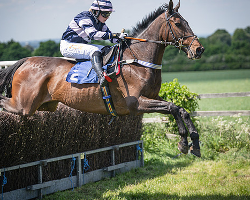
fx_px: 998
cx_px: 106
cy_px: 81
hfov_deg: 14.3
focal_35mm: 135
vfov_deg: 11.4
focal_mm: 84
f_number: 2.8
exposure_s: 1/3200
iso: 200
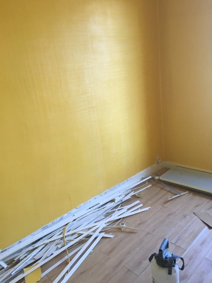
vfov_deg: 61.7
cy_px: 142
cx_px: 106
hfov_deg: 48.2
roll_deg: +2.7
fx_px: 237
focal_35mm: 29
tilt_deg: -17.4
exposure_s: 1/33
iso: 50
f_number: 2.2
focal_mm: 4.15
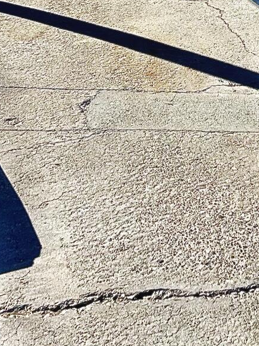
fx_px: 888
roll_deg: -0.4
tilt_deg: -10.0
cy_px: -60
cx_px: 227
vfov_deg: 20.7
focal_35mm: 89
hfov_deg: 16.4
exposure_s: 1/3704
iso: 50
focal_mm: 5.7
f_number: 1.5
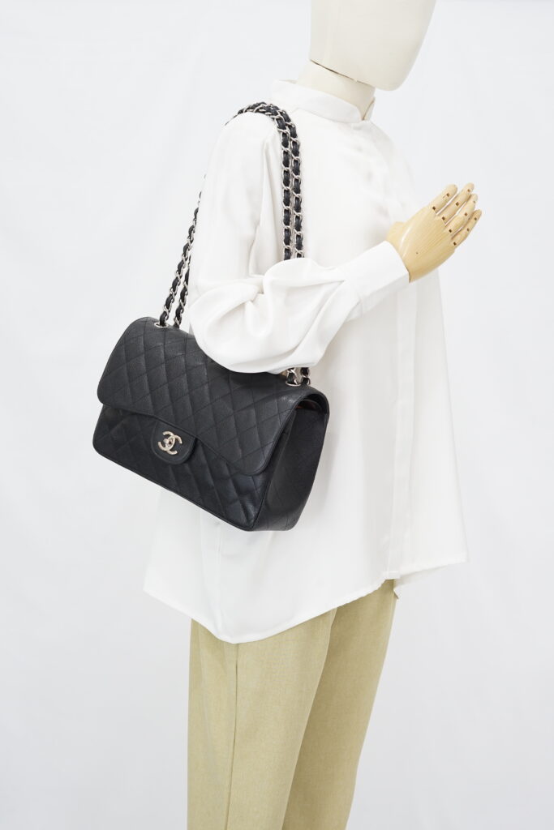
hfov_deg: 27.0
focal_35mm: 50
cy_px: 415
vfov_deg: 39.6
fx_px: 1154
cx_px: 277
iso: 640
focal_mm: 50
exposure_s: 1/8
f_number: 6.3
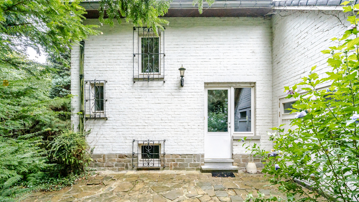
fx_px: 162
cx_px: 182
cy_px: 119
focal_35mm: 17
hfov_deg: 95.9
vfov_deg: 63.5
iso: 3200
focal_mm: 16
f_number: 8
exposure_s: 1/200
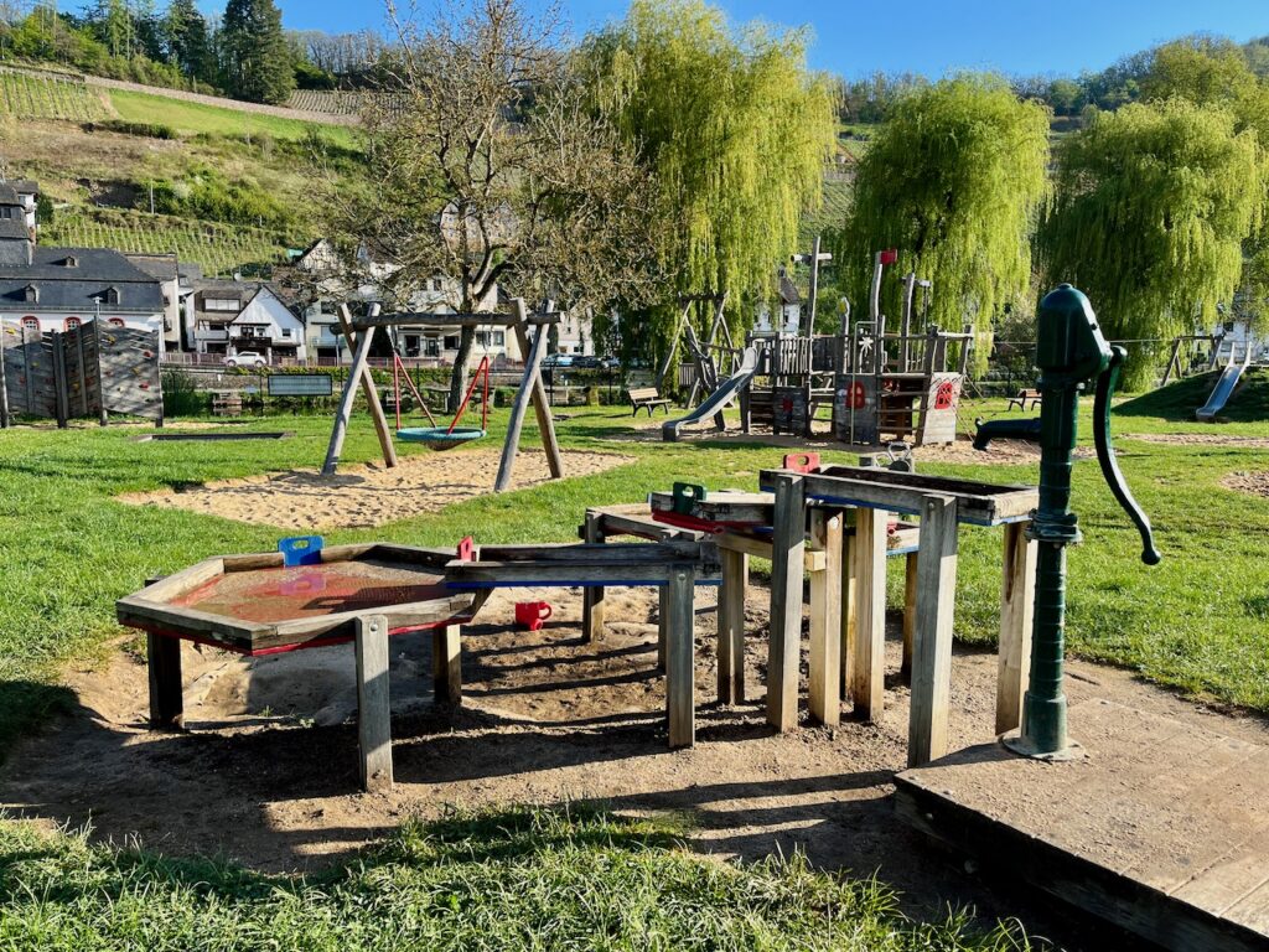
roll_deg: -0.8
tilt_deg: -7.4
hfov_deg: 67.3
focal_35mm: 26
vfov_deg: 53.1
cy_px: 476
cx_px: 634
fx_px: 953
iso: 50
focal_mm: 5.1
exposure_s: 1/1266
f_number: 1.6
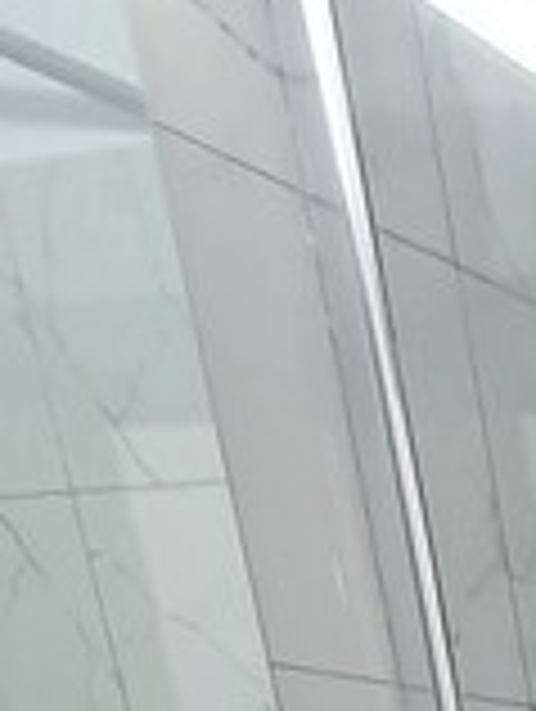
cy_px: 1876
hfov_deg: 13.1
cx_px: 1297
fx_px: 1730
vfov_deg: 13.4
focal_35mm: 84
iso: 200
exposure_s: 1/50
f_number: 2.2
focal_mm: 1.8
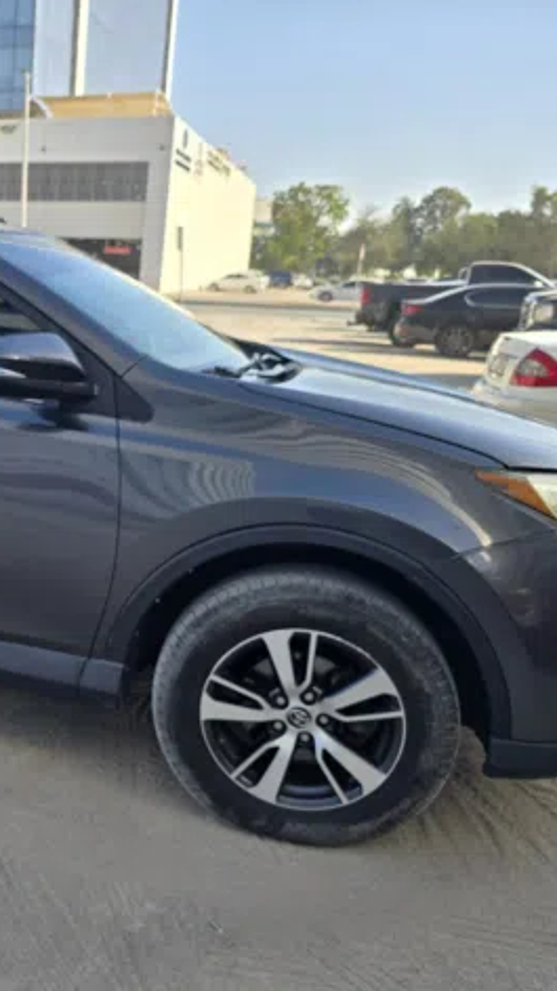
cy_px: 496
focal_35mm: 34
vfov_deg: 58.0
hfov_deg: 31.7
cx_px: -13
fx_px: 894
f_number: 1.7
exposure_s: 1/508
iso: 12
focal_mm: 6.3
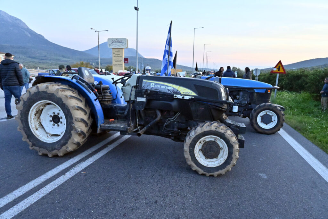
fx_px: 219
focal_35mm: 24
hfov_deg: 73.7
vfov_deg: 53.1
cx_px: 164
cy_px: 110
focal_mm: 16
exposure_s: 1/320
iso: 3200
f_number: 5.6
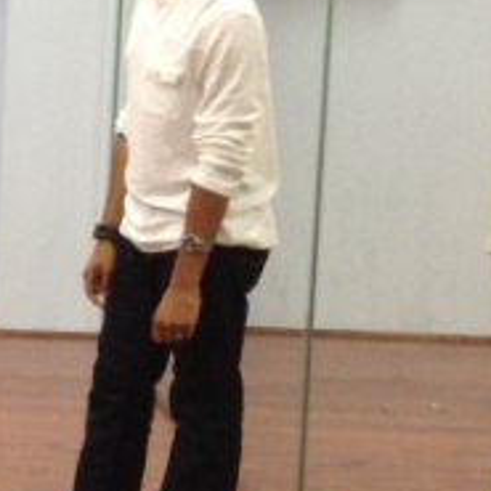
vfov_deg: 12.0
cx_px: -719
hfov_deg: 10.3
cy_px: 195
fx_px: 2327
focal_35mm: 145
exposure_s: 1/20
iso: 50
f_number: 2.4
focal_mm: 4.13
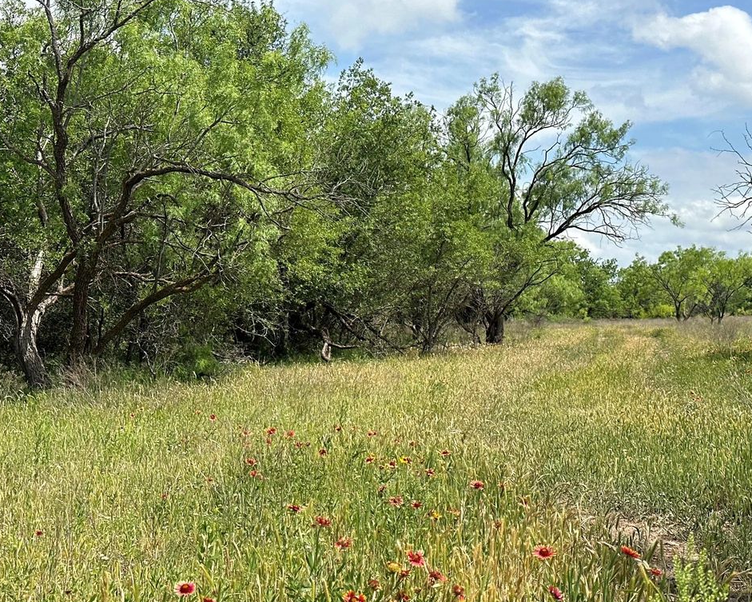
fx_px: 1135
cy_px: 299
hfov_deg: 36.6
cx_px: 387
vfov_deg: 29.7
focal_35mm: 51
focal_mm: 6.86
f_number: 1.78
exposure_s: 1/3155
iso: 64
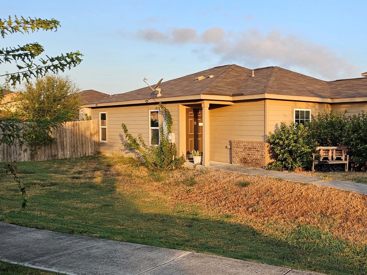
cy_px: 149
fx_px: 413
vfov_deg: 36.8
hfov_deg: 45.3
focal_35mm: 39
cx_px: 297
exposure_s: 1/351
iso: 25
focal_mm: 5.4
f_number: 1.8
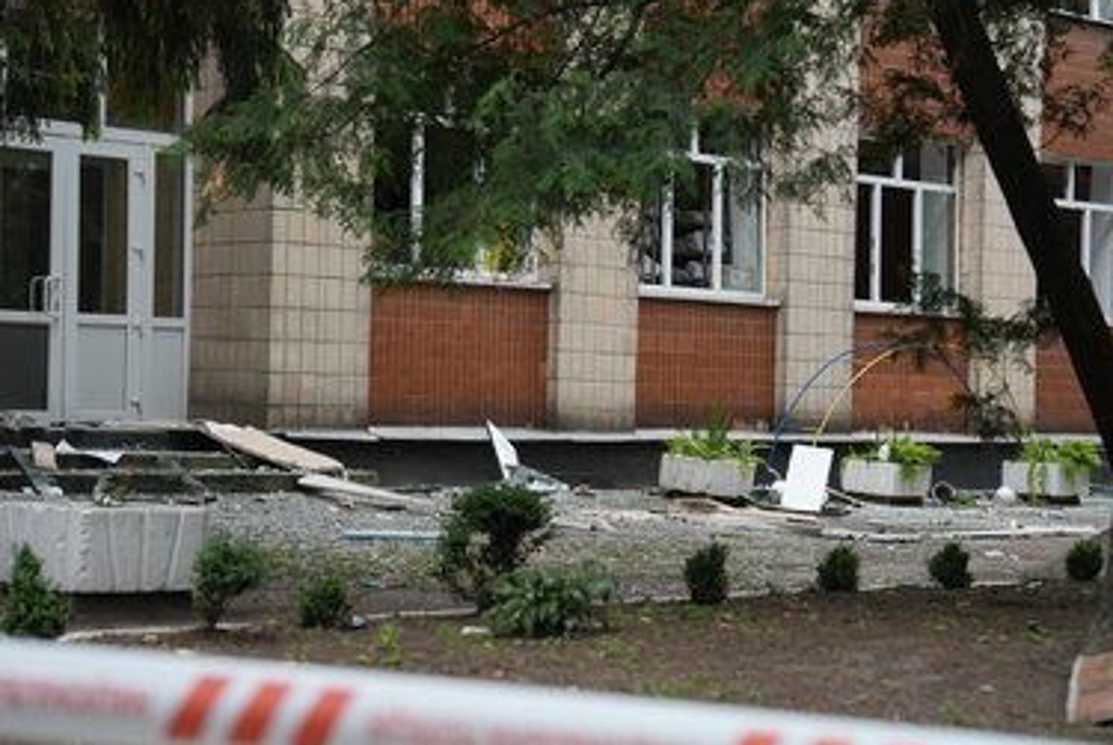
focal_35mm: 65
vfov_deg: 21.0
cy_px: 358
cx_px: 522
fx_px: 2012
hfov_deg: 30.9
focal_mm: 61
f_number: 3.5
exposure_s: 1/125
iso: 1000
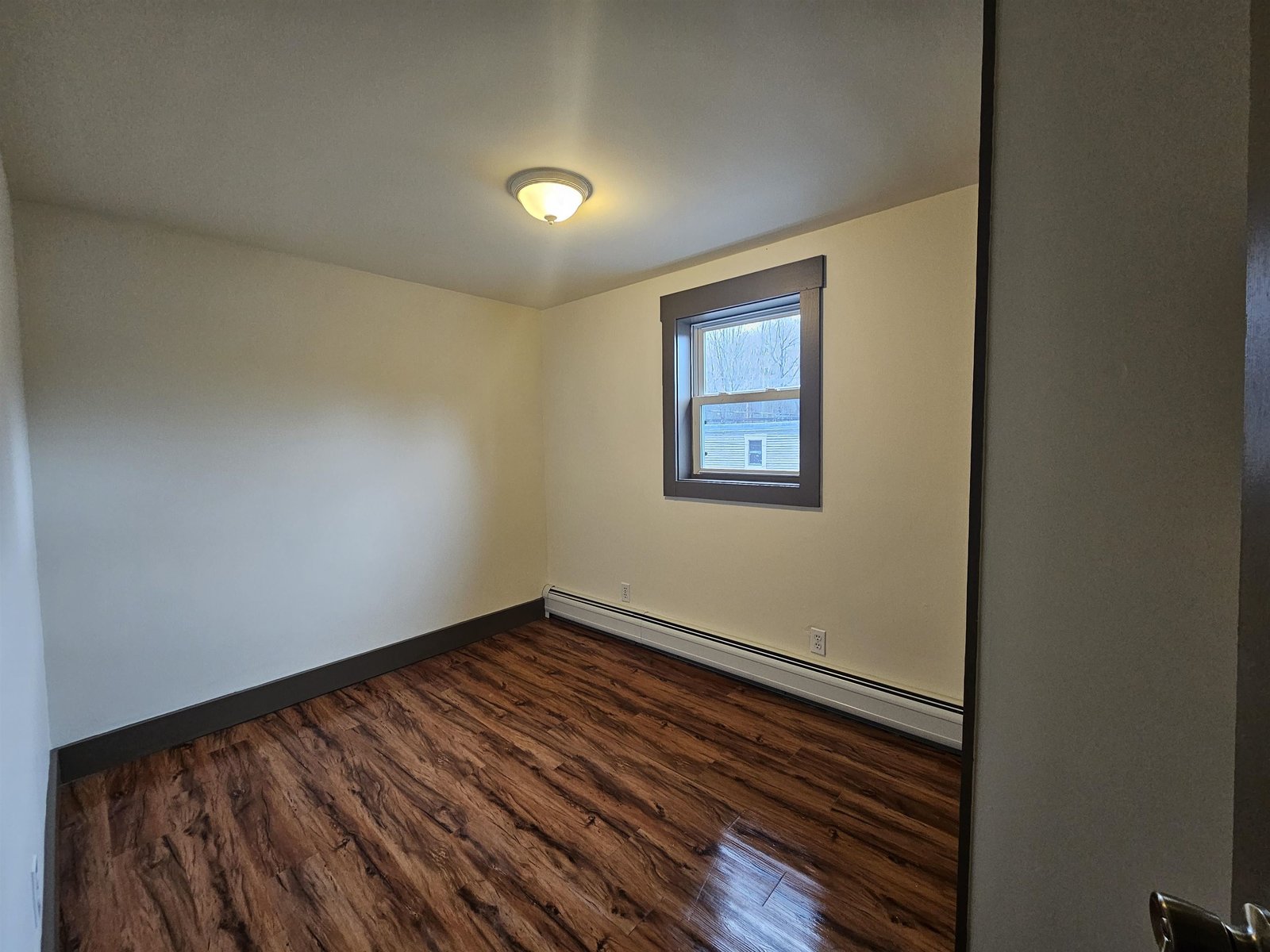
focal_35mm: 13
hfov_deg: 106.2
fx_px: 477
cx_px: 635
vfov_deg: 89.9
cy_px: 476
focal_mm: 2.2
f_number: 2.2
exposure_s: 1/60
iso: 250
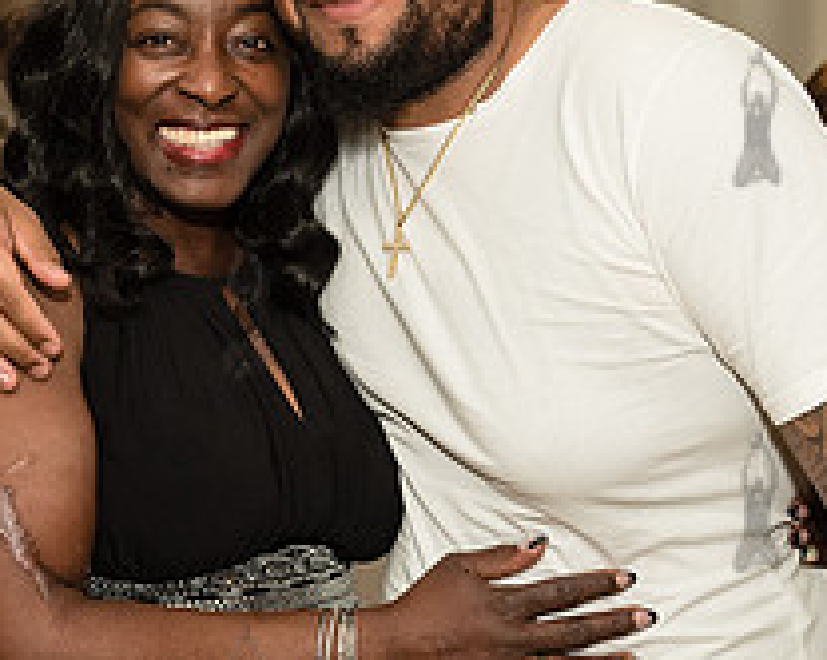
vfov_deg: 17.2
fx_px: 2176
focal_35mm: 89
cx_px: 243
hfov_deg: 21.4
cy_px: 308
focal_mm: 34
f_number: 4
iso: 2000
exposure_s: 1/400
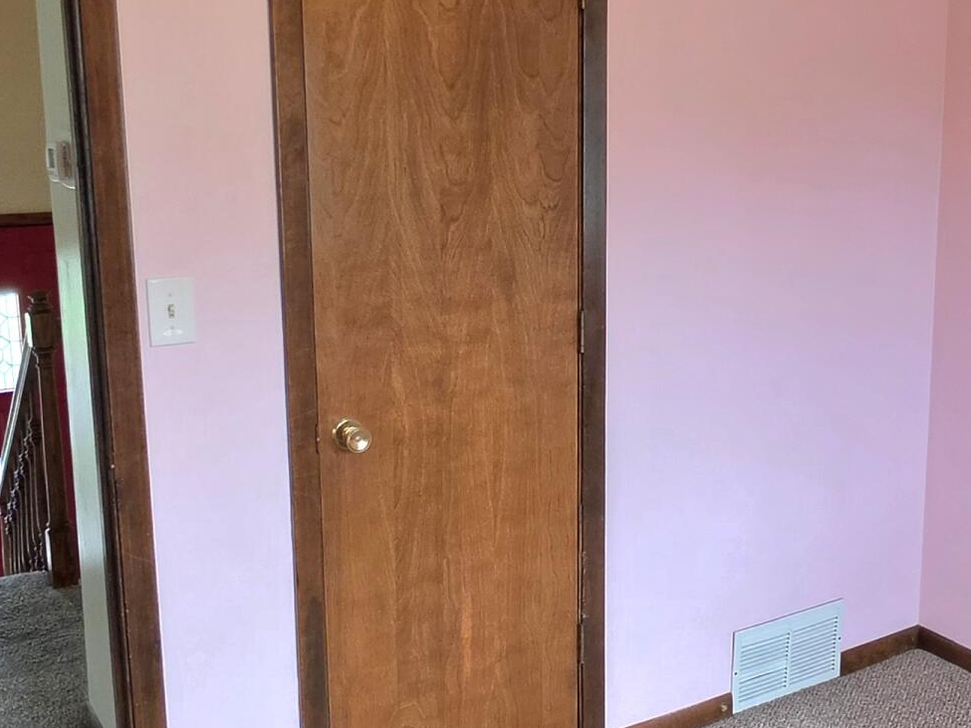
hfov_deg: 46.2
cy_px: 317
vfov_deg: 35.9
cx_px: 637
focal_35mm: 40
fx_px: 1122
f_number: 1.9
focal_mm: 2.2
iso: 200
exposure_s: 1/120
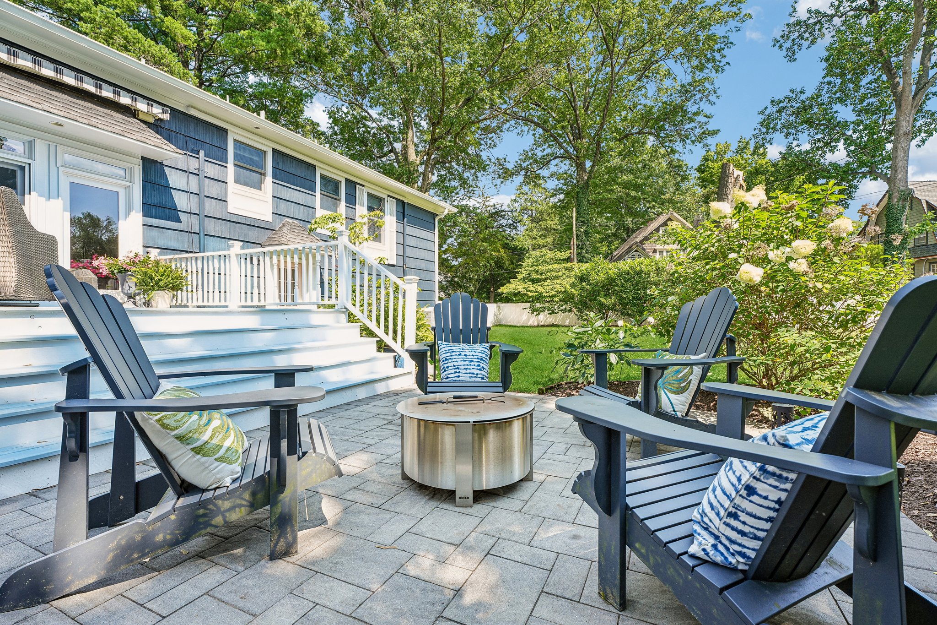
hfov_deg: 96.7
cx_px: 468
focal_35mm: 16
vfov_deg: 73.7
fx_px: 416
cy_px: 312
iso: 400
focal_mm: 16
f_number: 8
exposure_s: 1/100
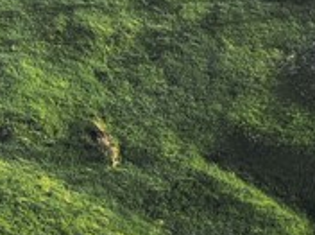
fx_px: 1271
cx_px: -66
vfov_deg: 10.5
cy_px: 39
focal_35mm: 140
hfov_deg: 13.7
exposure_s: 1/180
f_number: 1.7
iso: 100
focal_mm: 6.7
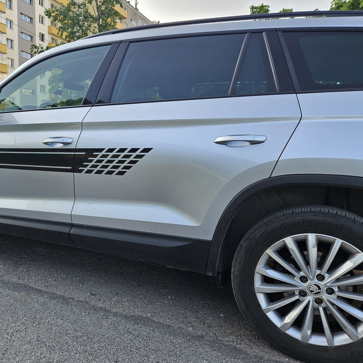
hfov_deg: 56.1
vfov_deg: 57.3
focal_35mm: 28
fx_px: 332
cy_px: 184
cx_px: 122
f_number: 1.8
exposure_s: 1/328
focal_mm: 5.4
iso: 25
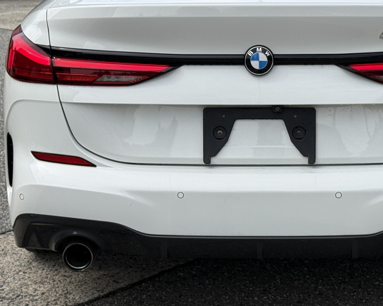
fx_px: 986
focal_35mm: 87
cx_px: 256
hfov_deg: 21.9
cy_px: 77
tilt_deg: -10.5
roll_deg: +1.6
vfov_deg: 17.6
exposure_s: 1/4329
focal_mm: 6.76
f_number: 1.78
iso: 64
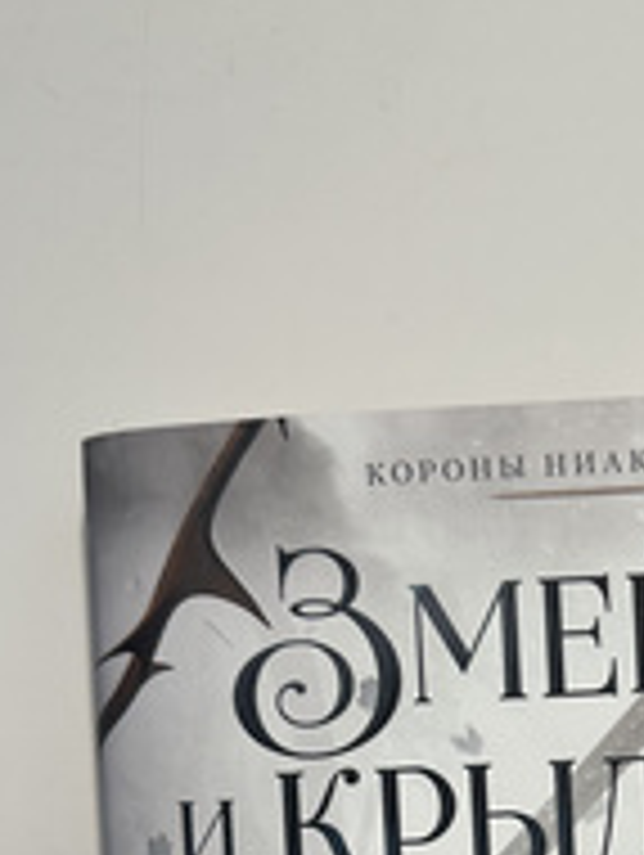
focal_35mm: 63
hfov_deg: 22.4
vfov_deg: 27.5
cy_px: 990
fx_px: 1559
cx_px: 646
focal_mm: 6.86
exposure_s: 1/100
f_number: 1.78
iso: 100
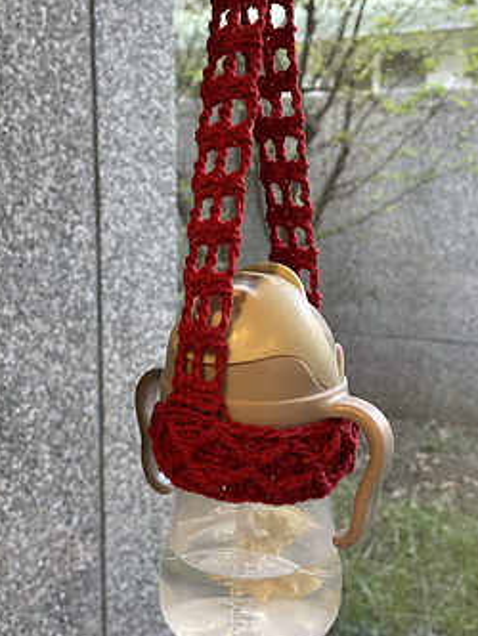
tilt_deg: -6.1
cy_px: 288
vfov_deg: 47.8
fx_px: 718
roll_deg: +0.9
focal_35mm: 39
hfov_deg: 36.8
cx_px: 255
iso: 125
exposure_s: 1/121
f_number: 1.6
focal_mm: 4.2
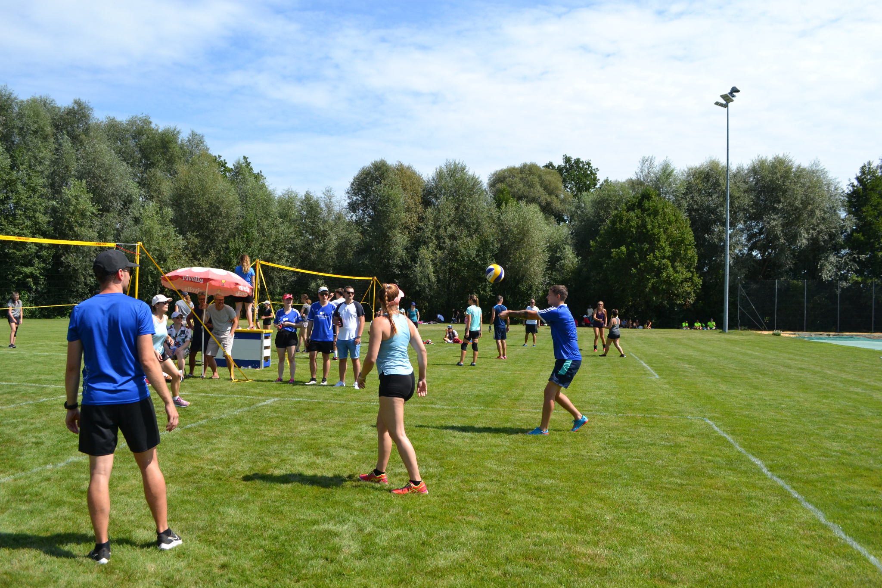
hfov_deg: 61.9
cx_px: 441
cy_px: 294
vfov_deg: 43.6
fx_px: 735
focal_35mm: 30
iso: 400
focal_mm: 20
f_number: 6.3
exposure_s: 1/1600
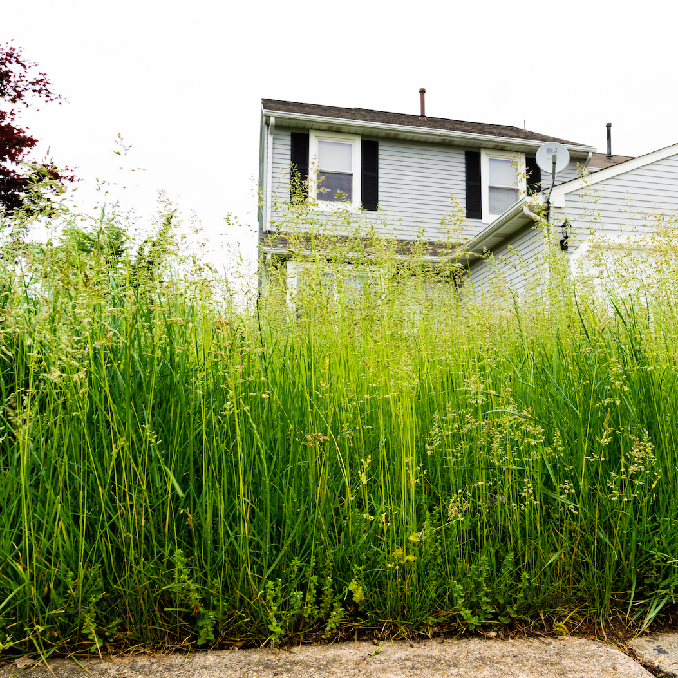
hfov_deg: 51.2
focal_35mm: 31
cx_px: 472
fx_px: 687
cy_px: 342
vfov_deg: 52.5
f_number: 14
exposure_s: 1/30
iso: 125
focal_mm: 24
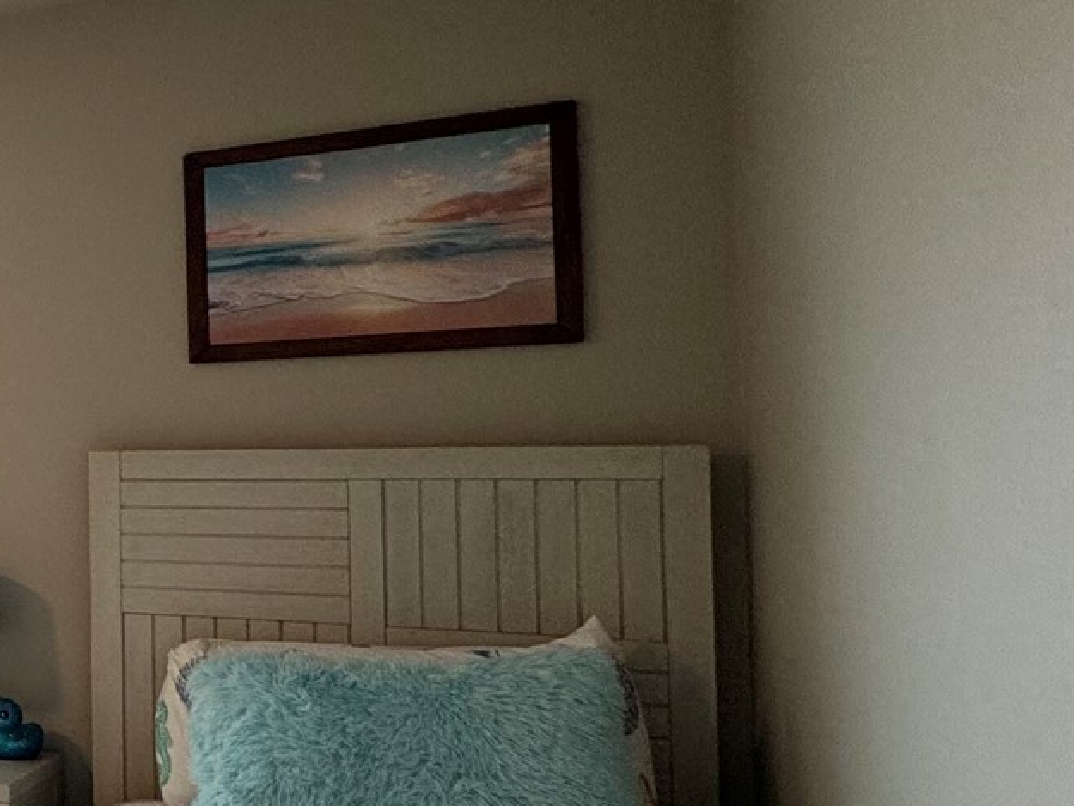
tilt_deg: +1.6
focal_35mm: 43
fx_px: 1334
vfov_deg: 33.6
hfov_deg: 28.3
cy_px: 442
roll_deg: -0.4
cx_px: -545
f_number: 2.2
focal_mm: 2.22
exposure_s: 1/60
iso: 200
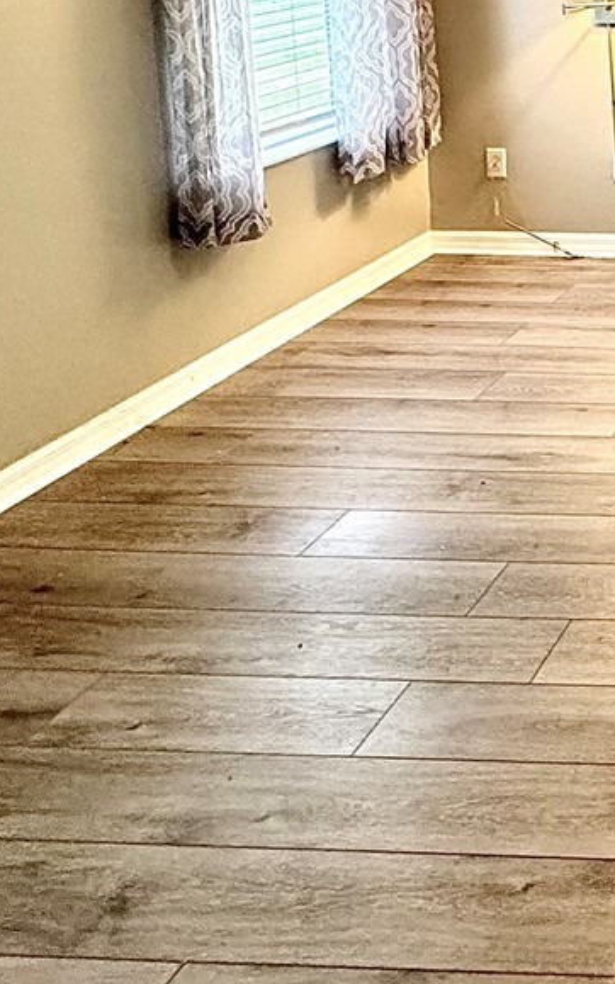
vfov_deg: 41.3
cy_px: -20
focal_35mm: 41
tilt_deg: -6.5
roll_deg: -1.1
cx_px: 1050
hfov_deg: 22.1
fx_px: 1099
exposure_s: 1/60
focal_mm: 2.22
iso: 320
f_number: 2.2
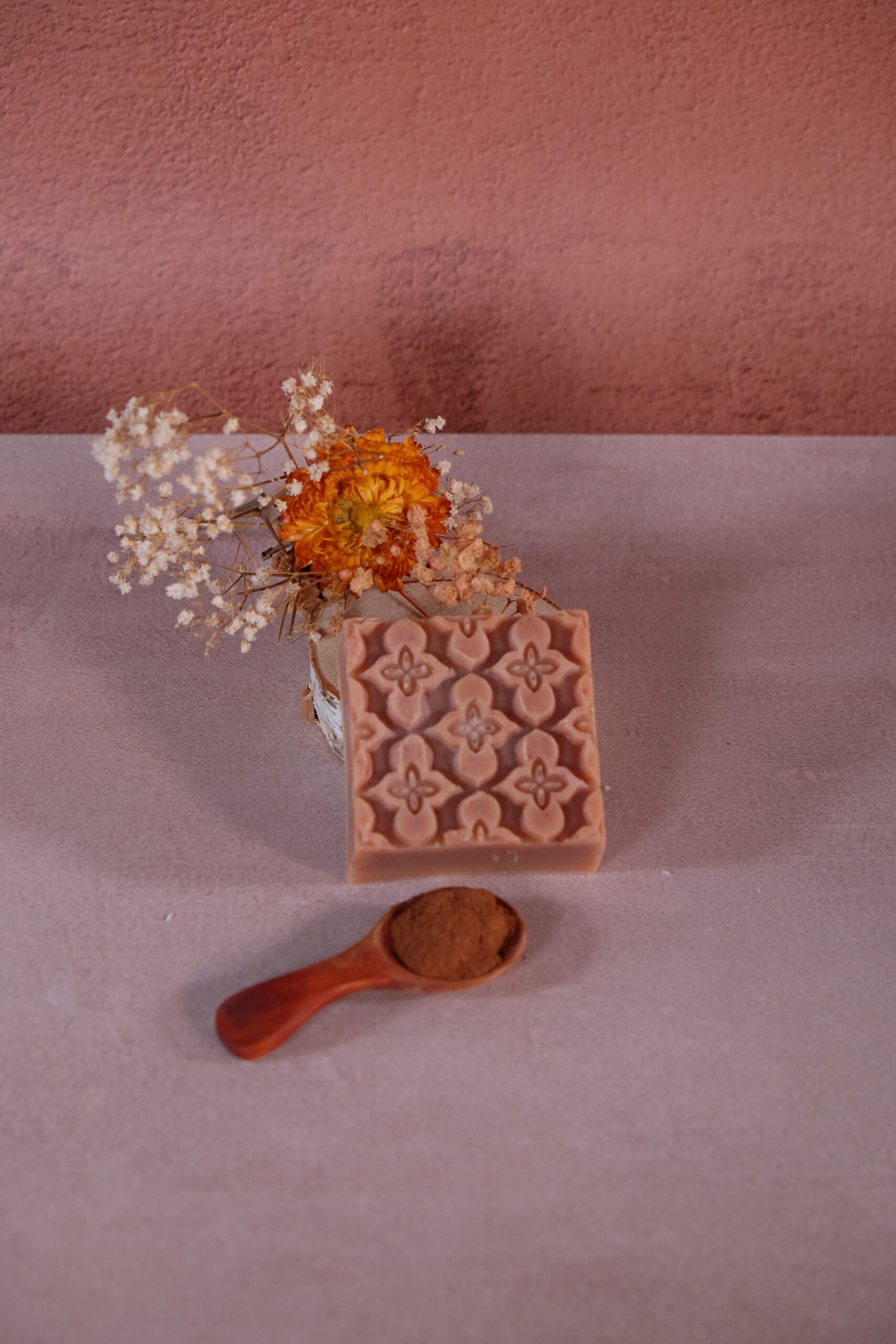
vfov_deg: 24.5
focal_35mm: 83
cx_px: 448
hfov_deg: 16.5
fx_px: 3098
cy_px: 672
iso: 400
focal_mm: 55
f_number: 5
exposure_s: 1/120
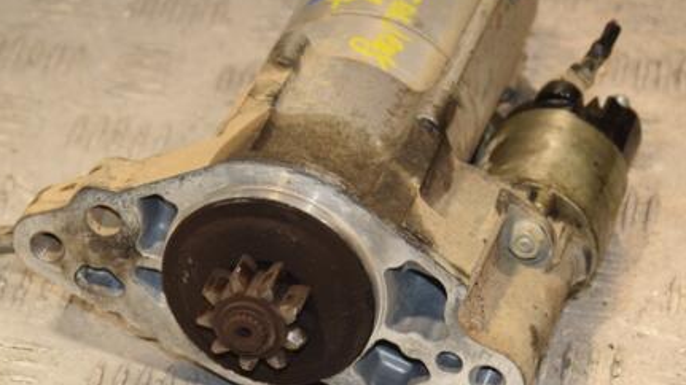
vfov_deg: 6.9
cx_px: 274
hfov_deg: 12.3
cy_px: 221
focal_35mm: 175
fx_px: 3182
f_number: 6.3
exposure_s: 1/200
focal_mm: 80
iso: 800
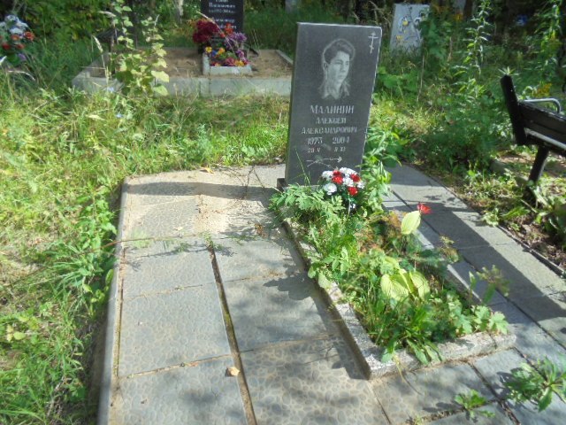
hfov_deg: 67.3
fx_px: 425
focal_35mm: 26
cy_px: 212
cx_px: 283
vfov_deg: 53.1
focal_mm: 4.6
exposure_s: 1/400
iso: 100
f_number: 3.5
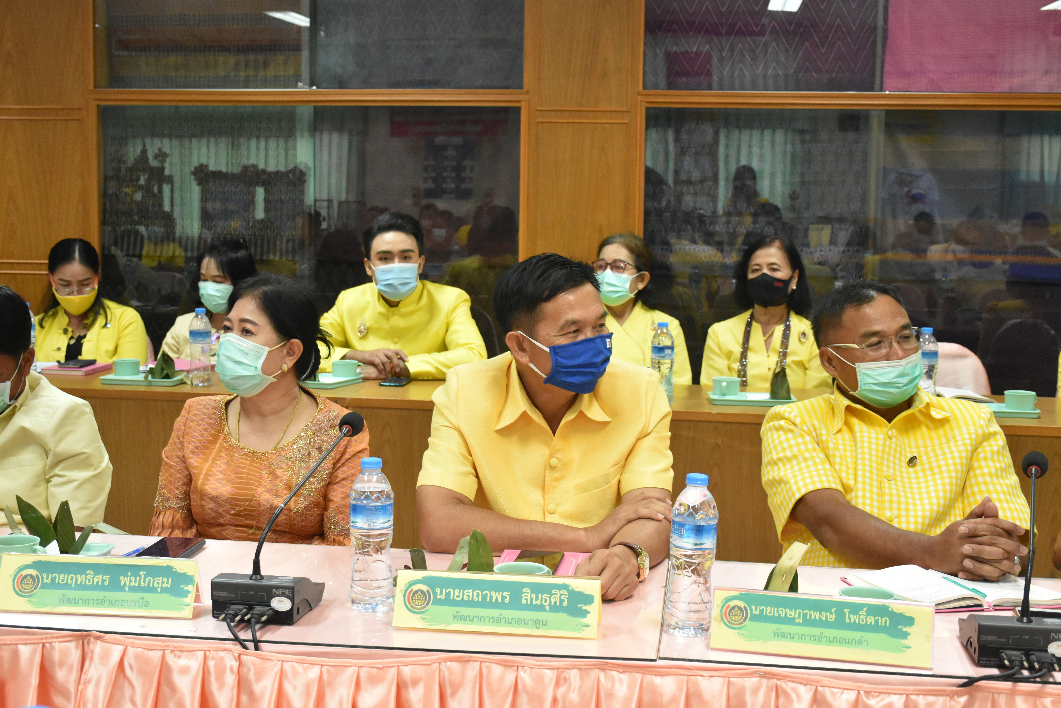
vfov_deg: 26.5
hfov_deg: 38.9
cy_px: 354
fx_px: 1503
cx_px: 530
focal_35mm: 51
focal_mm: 34
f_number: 5.6
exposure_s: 1/125
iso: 3200
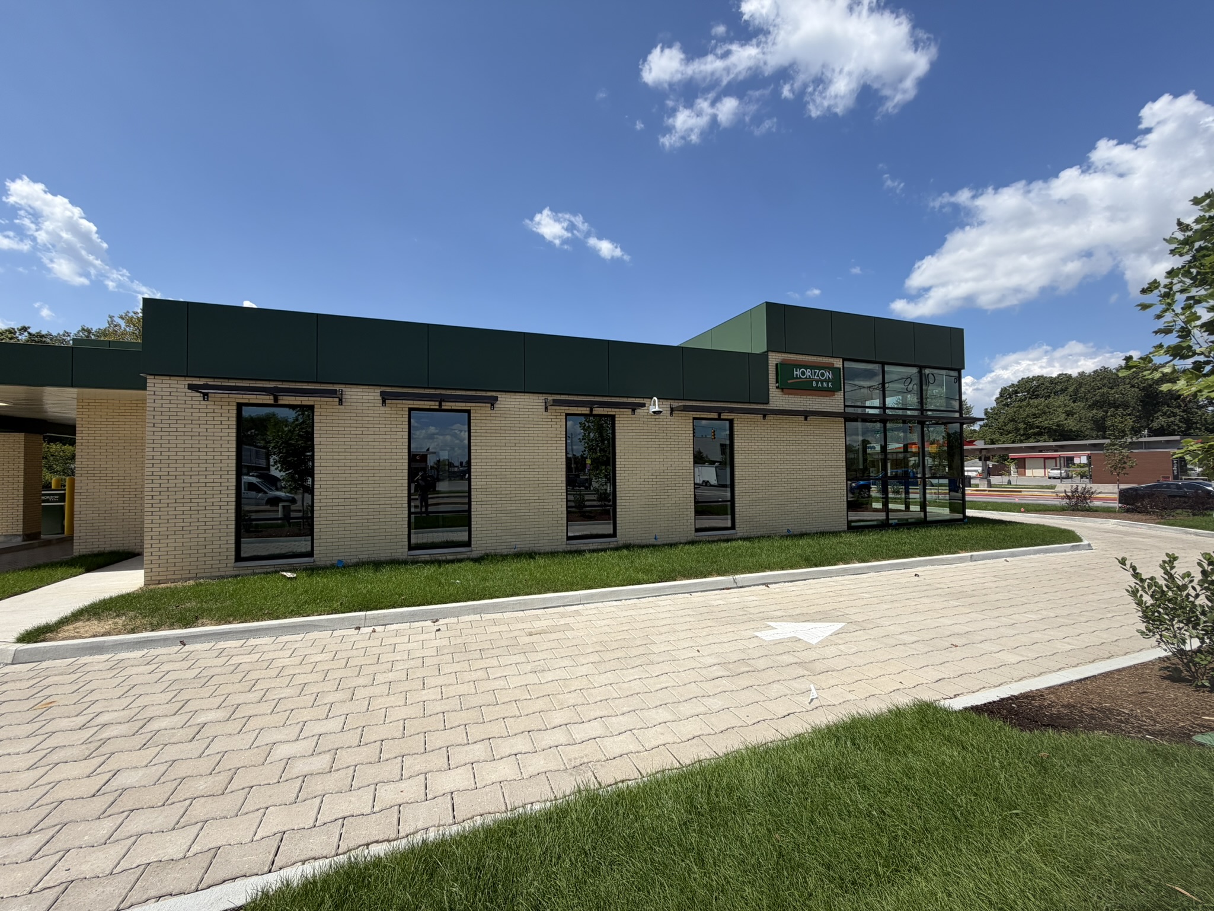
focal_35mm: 14
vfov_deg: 85.7
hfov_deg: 102.1
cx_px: 607
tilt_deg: +1.5
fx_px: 491
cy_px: 456
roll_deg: +0.2
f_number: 2.2
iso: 20
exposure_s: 1/970
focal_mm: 2.22
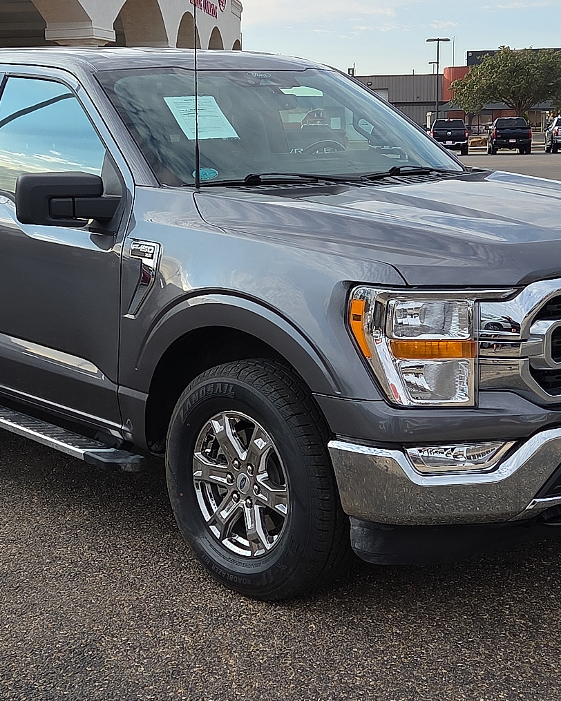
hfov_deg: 25.3
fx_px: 1245
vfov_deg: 31.4
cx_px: 226
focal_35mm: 60
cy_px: 297
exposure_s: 1/2000
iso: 76
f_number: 1.8
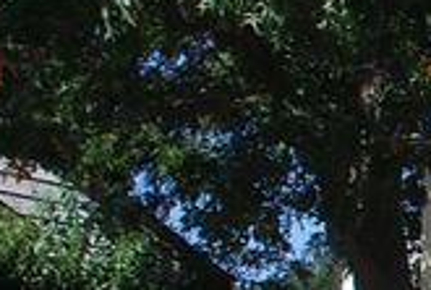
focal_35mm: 93
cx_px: 1147
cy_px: 404
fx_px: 1116
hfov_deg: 13.1
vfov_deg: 14.1
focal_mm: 10
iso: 100
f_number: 8
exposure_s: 1/250
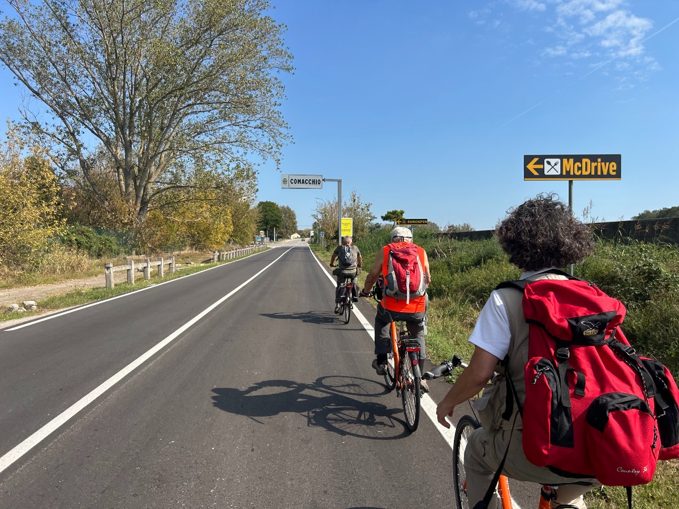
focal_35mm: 26
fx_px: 510
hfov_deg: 67.3
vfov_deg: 53.1
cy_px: 254
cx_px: 340
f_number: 1.5
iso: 50
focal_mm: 5.7
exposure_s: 1/3831
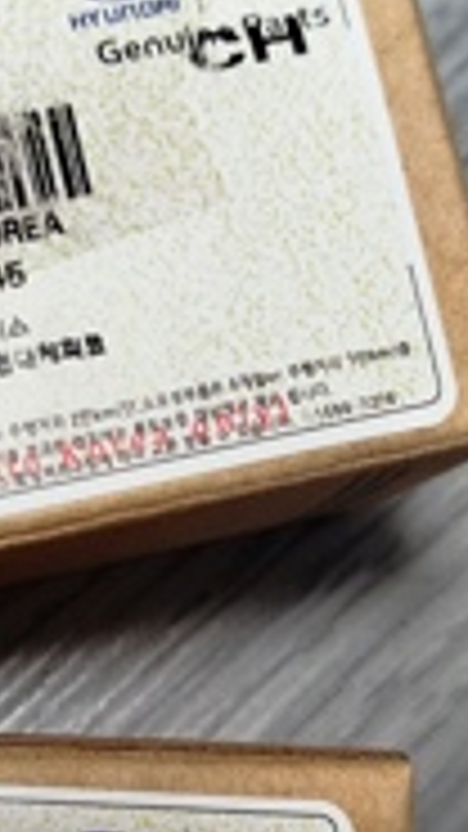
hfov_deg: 17.4
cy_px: 513
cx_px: 27
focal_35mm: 68
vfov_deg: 30.9
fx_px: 1501
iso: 200
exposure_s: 1/33
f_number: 1.7
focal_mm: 5.31
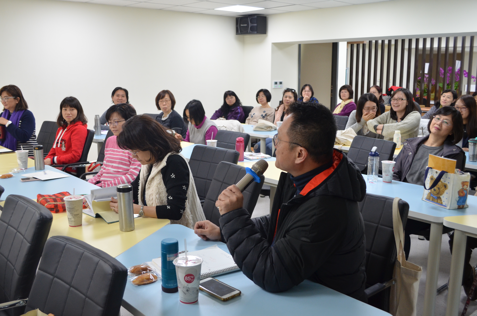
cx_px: 238
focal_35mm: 36
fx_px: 476
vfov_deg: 36.7
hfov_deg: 53.2
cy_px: 158
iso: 800
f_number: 5
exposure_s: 1/60
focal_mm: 24
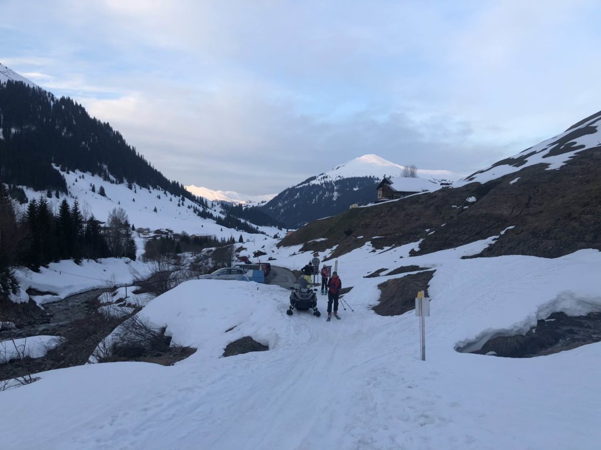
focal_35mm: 28
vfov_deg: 49.7
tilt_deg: +1.2
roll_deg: +1.3
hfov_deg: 63.4
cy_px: 225
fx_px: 486
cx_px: 300
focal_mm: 4
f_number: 1.8
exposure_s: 1/259
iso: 20
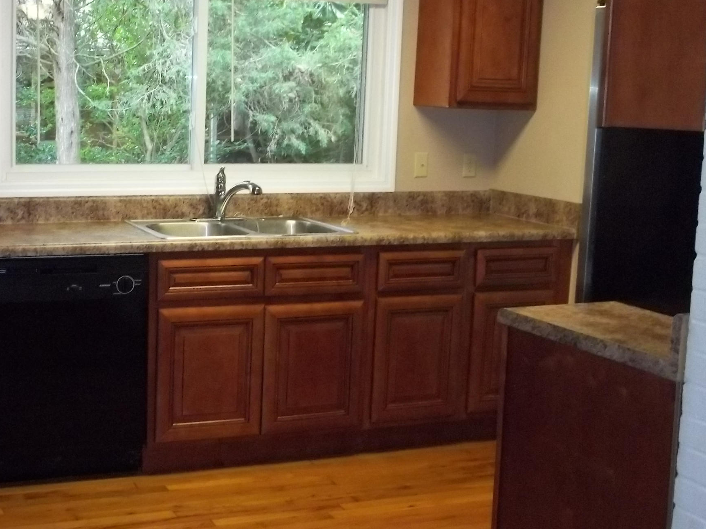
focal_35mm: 51
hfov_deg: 36.5
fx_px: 1040
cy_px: 229
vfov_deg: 28.5
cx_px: 168
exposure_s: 1/30
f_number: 3.3
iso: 320
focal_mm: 5.9
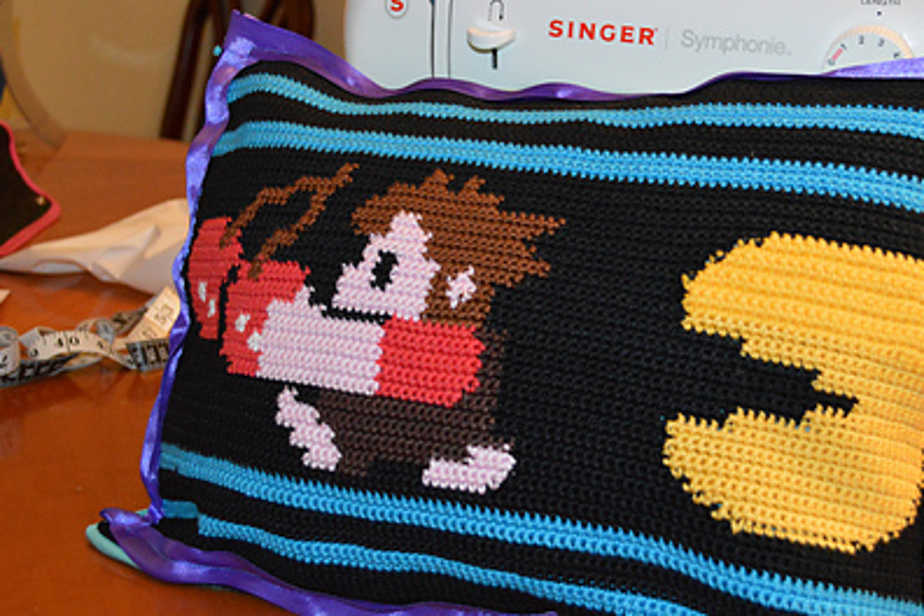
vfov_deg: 25.5
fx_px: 1360
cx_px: 562
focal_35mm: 53
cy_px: 281
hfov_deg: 37.4
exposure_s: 1/60
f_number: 4.5
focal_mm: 28
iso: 3200
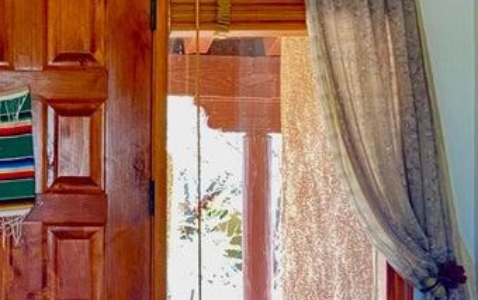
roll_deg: +0.5
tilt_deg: +1.8
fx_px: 1082
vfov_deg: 15.7
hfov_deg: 23.7
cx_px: -11
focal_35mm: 83
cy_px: 121
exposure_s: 1/60
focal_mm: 4.25
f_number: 1.8
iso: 250
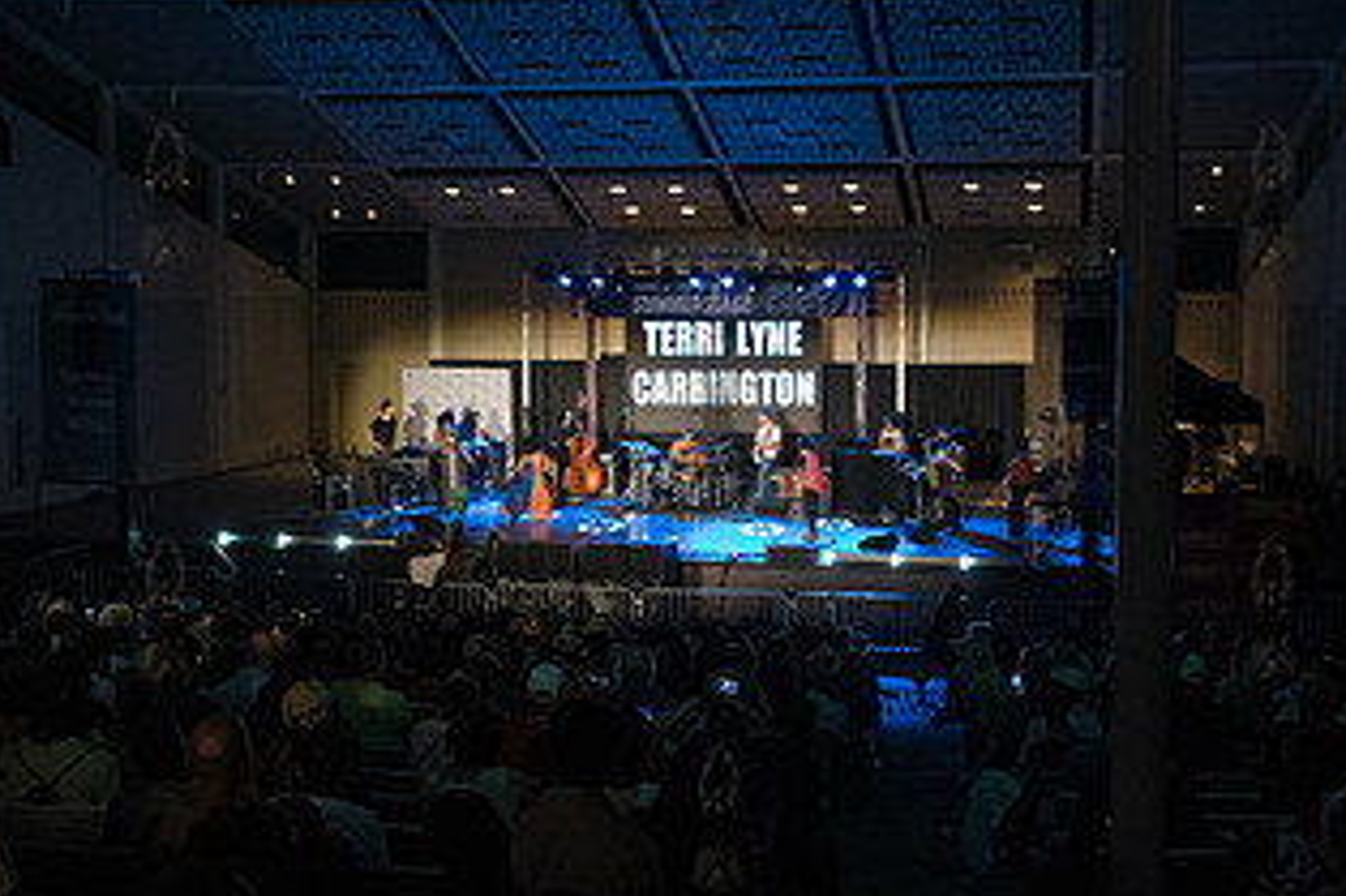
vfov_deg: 26.9
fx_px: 1868
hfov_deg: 39.6
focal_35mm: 50
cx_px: 716
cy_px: 397
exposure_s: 1/500
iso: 6400
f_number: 3.5
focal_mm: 27
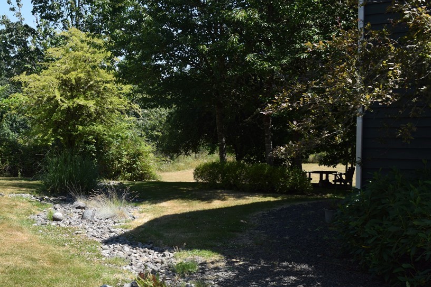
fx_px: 575
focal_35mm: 48
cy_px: 183
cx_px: 151
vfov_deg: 27.9
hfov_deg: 40.7
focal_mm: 24
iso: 100
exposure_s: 1/200
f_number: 7.1
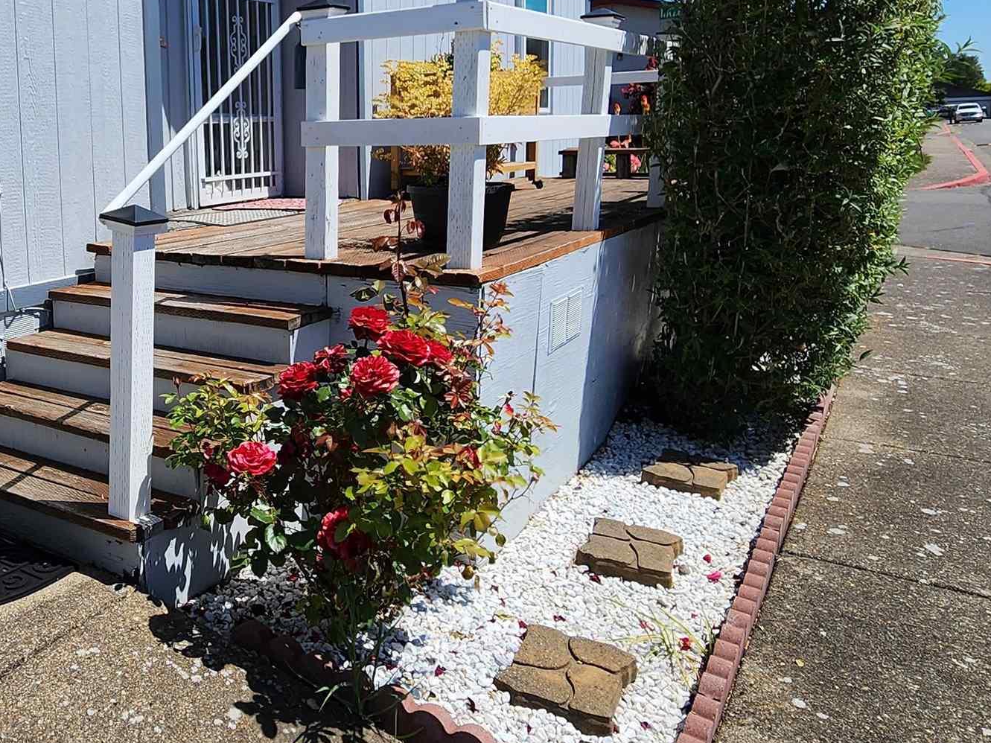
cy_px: 238
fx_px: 859
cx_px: 188
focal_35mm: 30
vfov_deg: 46.0
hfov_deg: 55.4
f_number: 2.2
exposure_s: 1/2679
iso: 50
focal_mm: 2.2
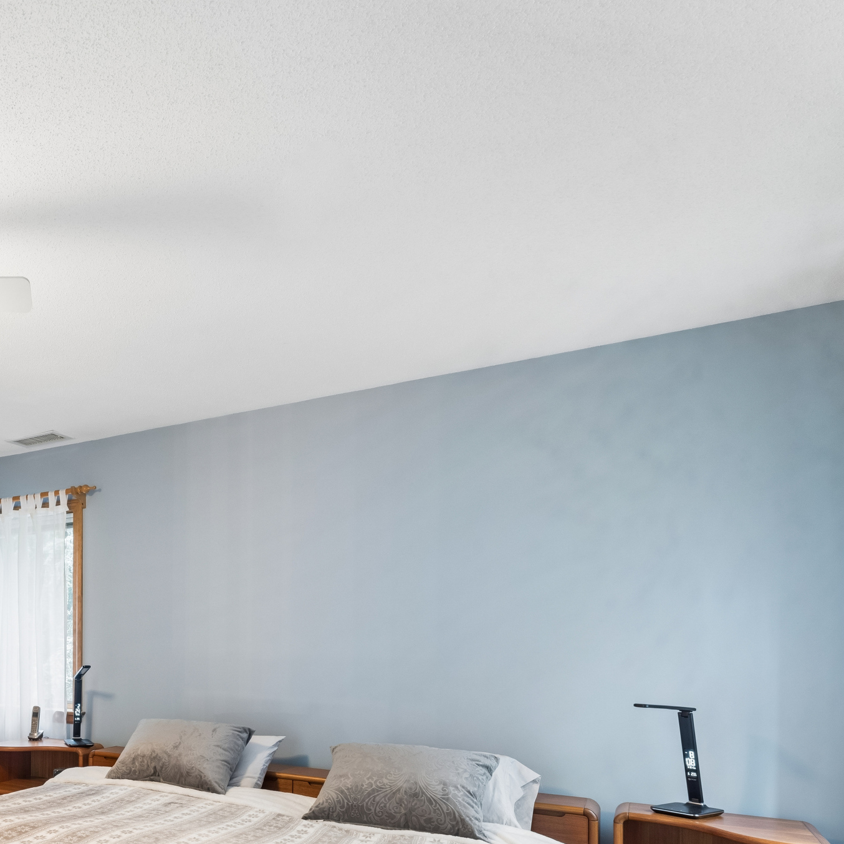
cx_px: 32
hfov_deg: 49.9
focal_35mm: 27
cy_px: 631
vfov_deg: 56.2
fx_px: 745
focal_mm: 14
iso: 400
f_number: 13
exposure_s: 1/2
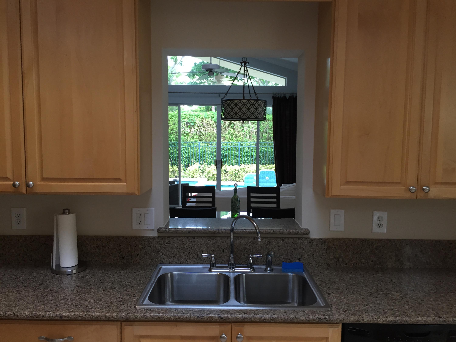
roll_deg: -0.7
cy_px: 171
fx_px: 382
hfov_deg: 61.7
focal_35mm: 29
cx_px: 228
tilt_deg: -5.7
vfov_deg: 48.2
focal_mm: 4.15
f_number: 2.2
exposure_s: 1/30
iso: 64
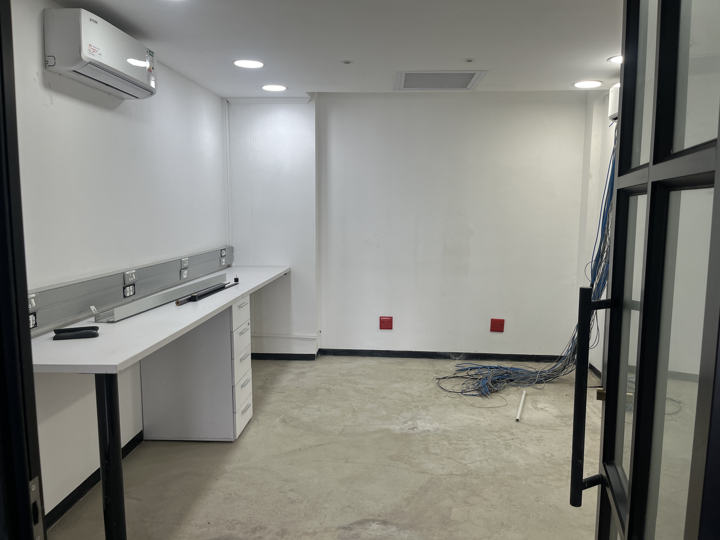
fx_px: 541
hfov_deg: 67.3
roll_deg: -1.3
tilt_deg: -8.2
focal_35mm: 26
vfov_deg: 53.1
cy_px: 270
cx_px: 360
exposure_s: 1/100
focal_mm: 5.1
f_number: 1.6
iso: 50
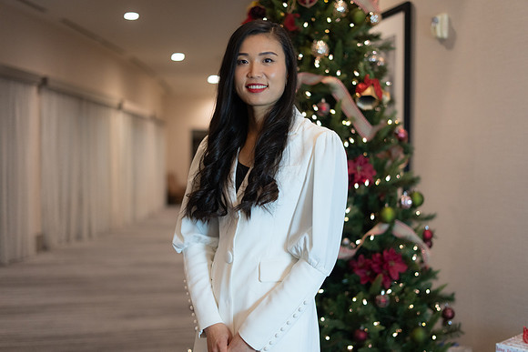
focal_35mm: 50
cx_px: 264
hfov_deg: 39.6
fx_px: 733
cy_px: 176
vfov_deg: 27.0
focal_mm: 50
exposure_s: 1/320
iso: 1250
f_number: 1.8
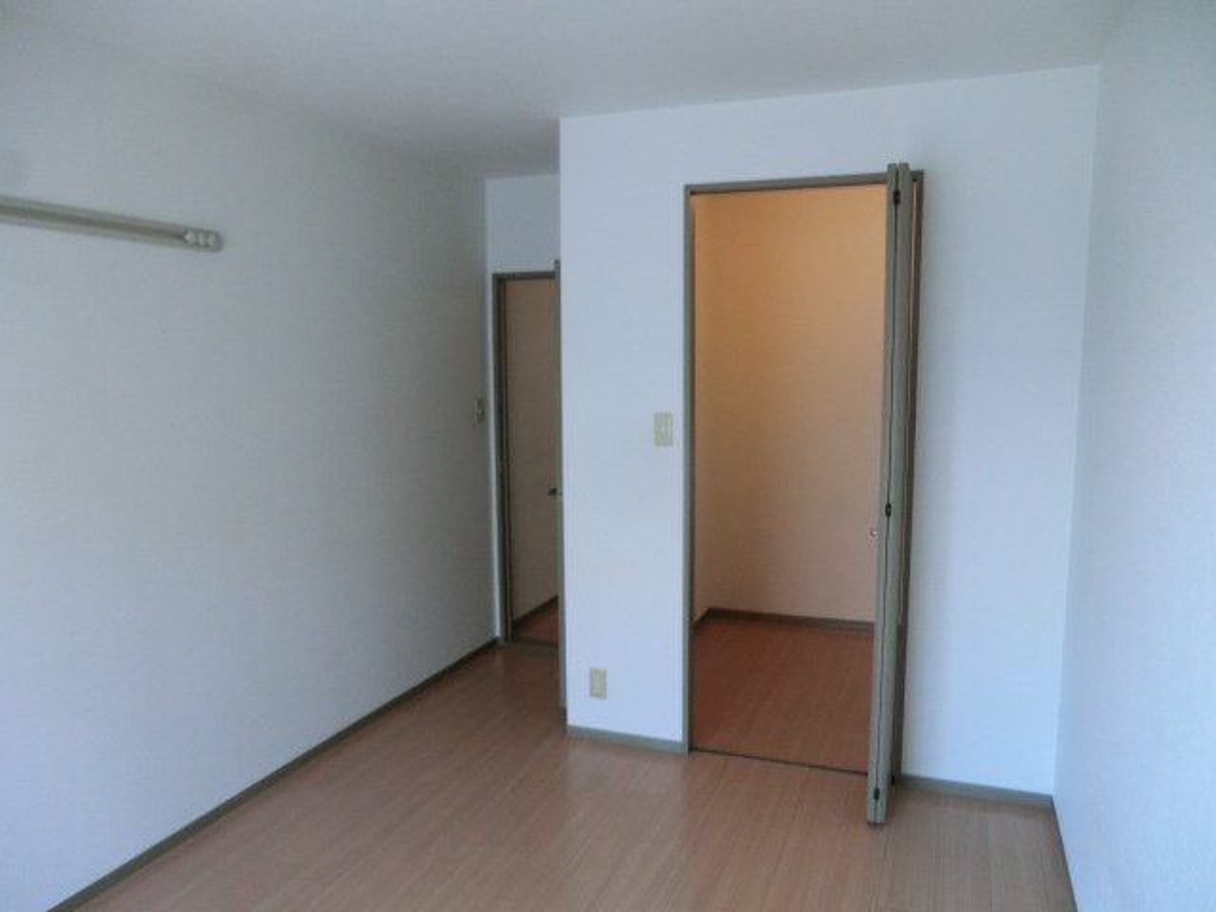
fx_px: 843
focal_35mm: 24
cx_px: 608
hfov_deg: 71.6
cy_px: 456
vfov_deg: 56.8
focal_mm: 4.3
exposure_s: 1/60
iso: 200
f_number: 3.2
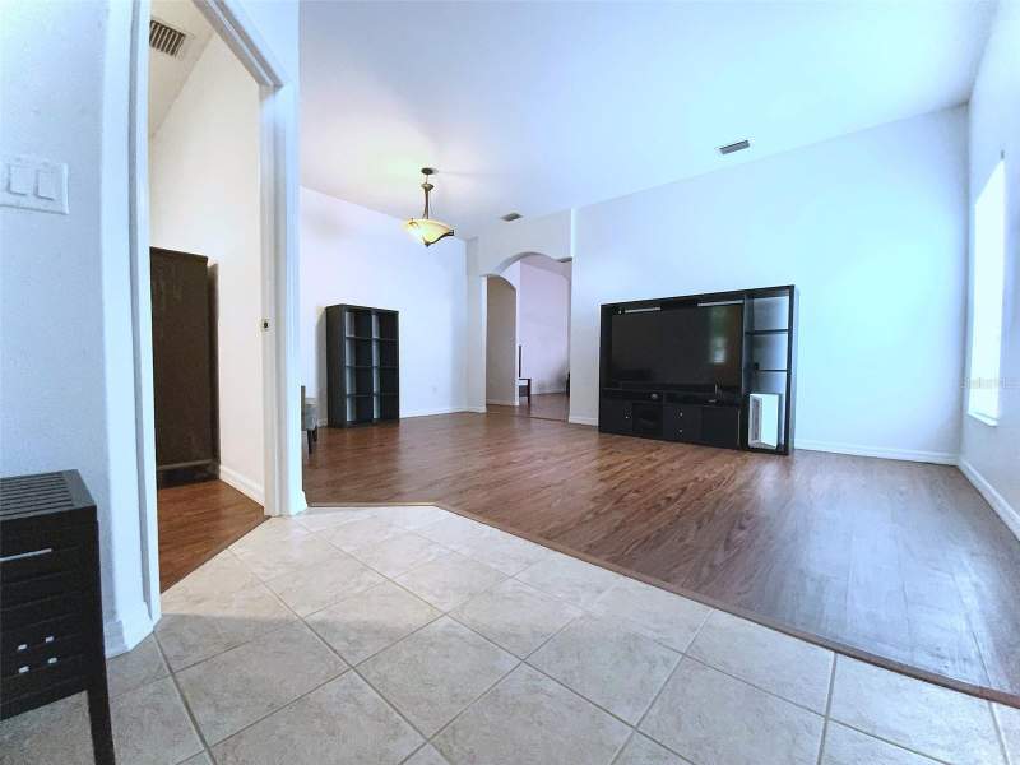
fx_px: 413
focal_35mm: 14
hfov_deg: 102.1
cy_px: 382
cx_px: 510
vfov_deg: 85.7
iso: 400
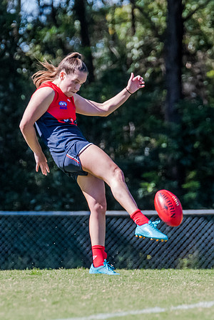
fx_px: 8719
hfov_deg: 1.4
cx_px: 88
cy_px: 163
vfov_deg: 2.1
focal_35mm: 978
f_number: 6.3
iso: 1000
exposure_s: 1/1600
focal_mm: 380
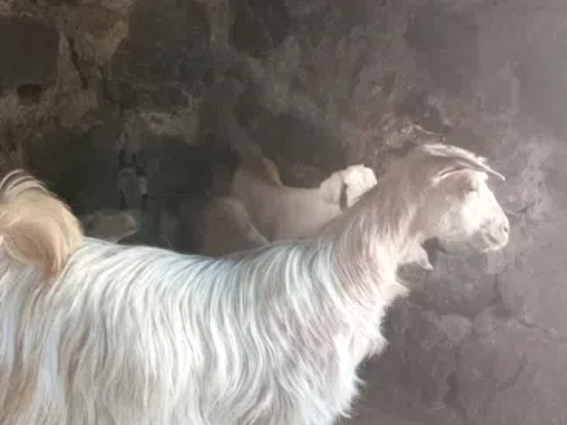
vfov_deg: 21.5
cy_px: 291
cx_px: 298
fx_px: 1113
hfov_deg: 28.6
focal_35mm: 68
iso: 1959
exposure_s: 1/16.7
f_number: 1.8
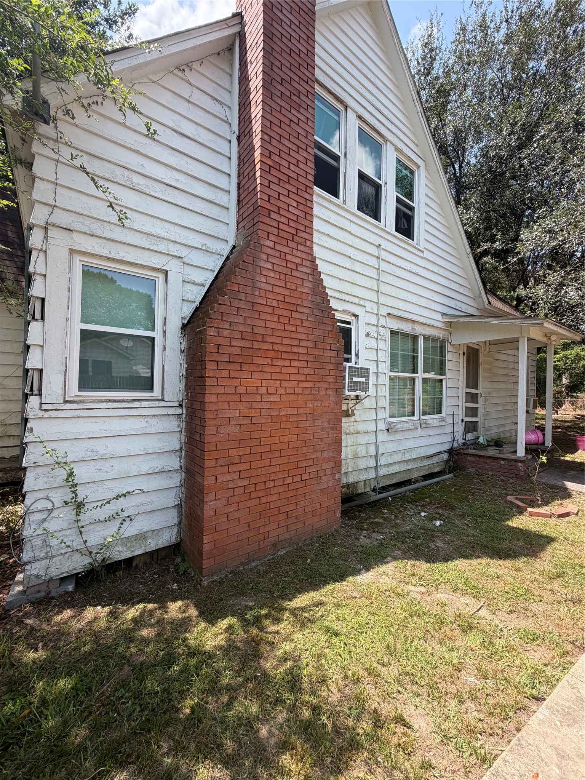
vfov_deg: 102.1
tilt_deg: +0.7
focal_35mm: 14
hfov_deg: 85.7
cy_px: 390
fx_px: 315
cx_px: 292
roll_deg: -1.2
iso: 40
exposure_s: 1/554
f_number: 2.2
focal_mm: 2.22
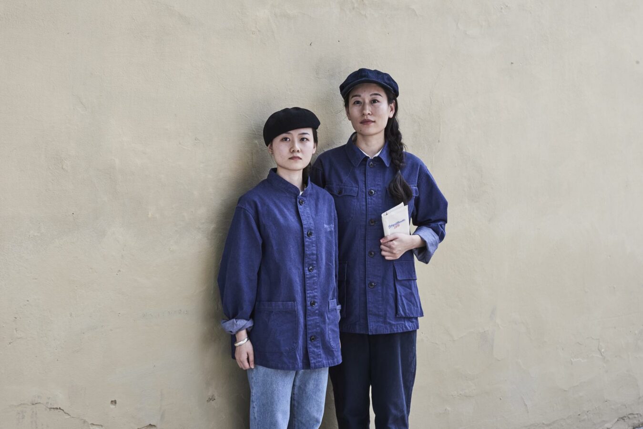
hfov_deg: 26.0
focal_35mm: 78
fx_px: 1393
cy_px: 214
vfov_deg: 17.5
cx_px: 322
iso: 100
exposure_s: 1/50
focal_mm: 78
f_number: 11
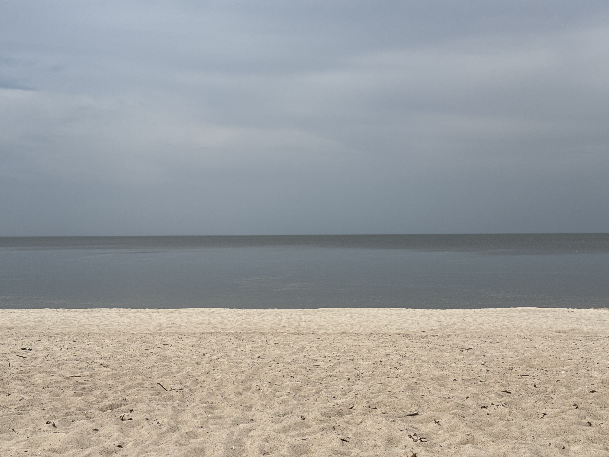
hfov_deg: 39.7
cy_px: 228
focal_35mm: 48
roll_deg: -0.1
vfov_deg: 30.3
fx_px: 844
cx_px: 304
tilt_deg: +0.8
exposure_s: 1/11364
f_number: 1.78
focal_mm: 6.76
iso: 50
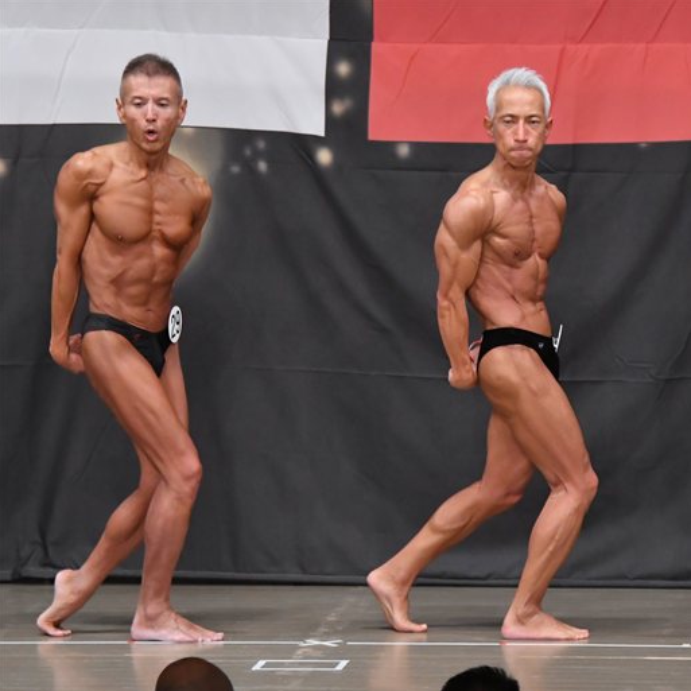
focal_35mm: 308
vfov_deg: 5.7
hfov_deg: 5.7
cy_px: 346
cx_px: 519
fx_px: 6956
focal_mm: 160
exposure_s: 1/400
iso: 5000
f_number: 5.6
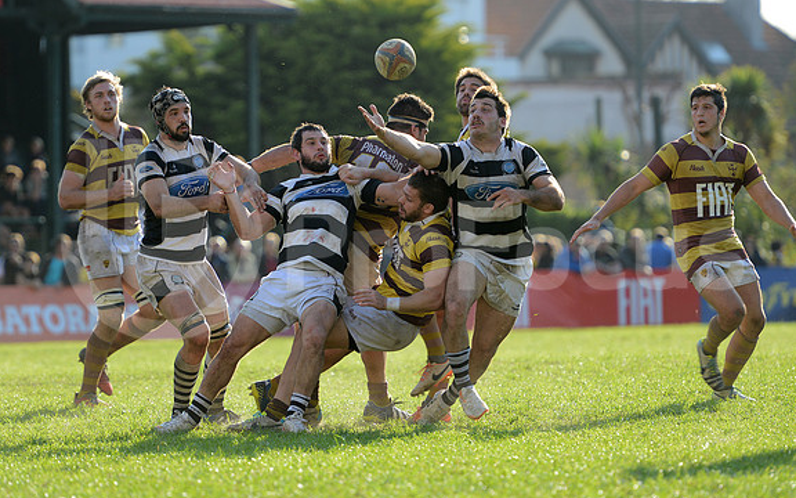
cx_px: 398
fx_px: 6009
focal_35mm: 277
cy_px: 243
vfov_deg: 4.7
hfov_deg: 7.6
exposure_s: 1/640
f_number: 4
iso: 320
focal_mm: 270
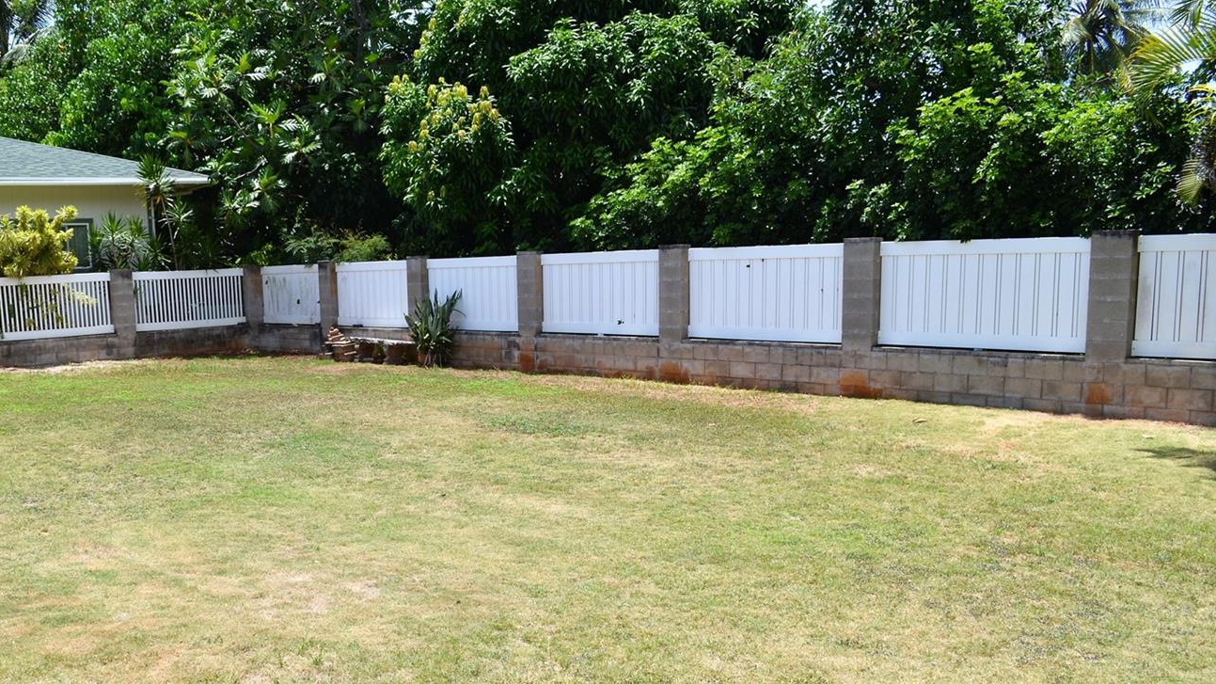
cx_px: 468
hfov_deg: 56.1
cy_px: 480
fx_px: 1128
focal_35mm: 35
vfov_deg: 33.3
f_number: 7.1
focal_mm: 18
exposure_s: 1/200
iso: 100
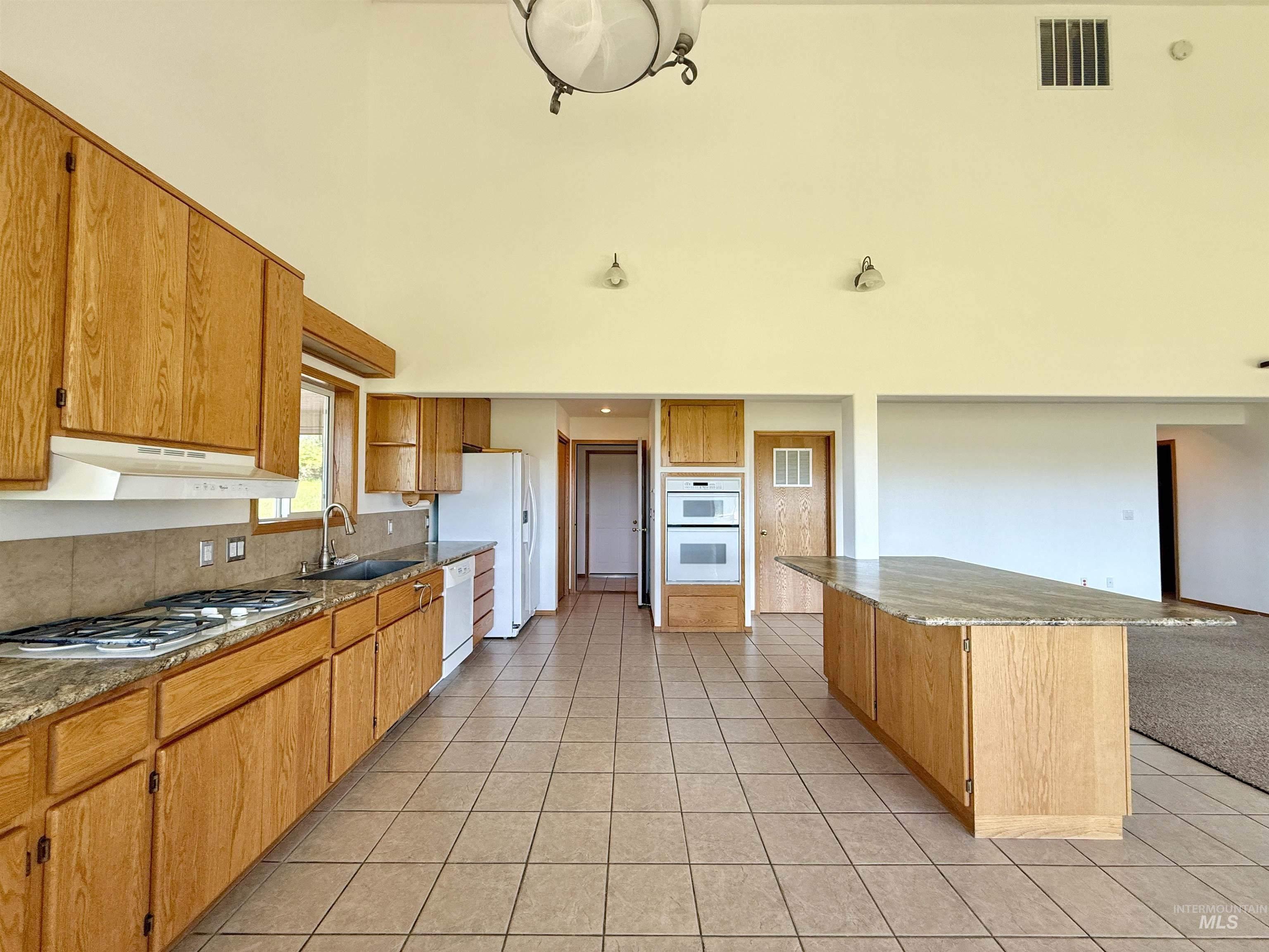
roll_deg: -0.7
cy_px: 476
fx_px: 513
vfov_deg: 85.7
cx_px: 634
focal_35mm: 14
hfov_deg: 102.1
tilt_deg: +1.9
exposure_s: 1/99
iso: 125
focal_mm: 2.22
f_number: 2.2
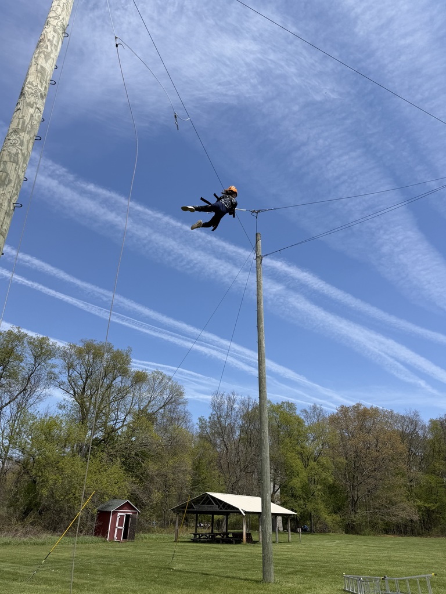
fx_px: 412
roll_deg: -2.1
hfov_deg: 56.8
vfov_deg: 71.6
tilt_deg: +33.2
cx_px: 223
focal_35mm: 24
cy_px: 297
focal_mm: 6.76
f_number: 1.78
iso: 80
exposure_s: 1/4673
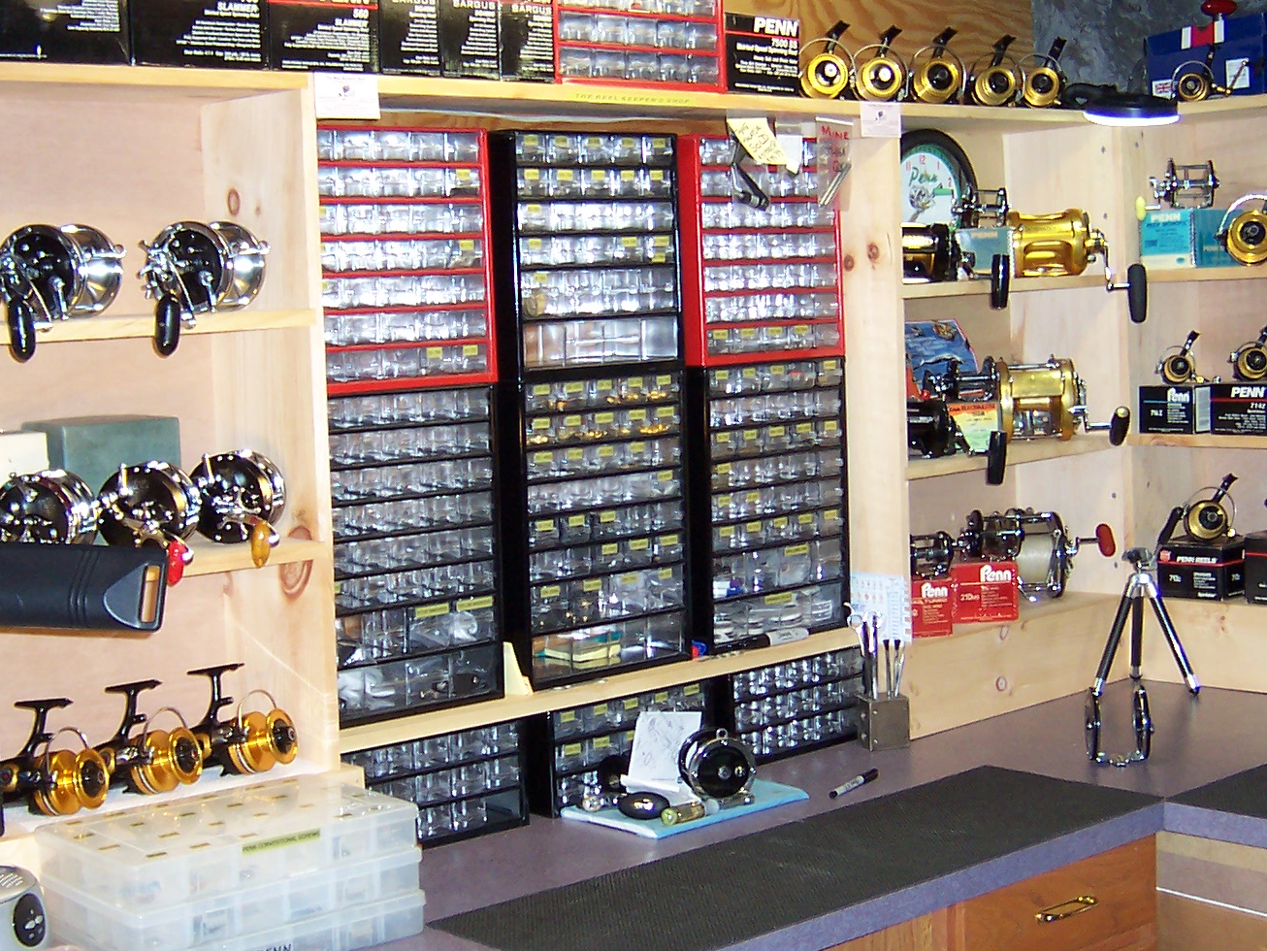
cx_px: 649
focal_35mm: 56
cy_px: 443
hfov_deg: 34.3
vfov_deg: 26.1
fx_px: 2050
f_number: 2.8
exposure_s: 1/60
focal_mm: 5.6
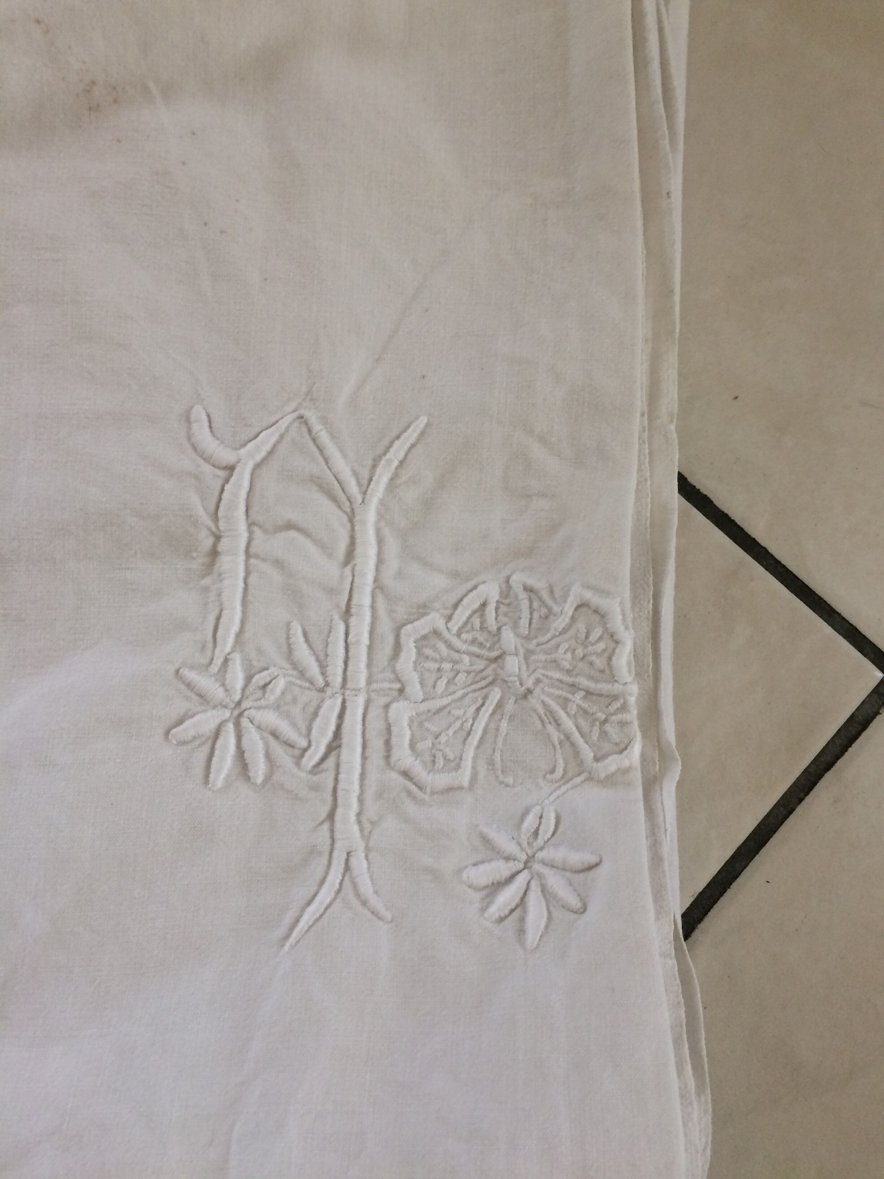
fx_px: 987
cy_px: 590
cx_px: 442
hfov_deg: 48.2
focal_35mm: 29
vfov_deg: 61.7
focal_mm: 4.15
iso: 50
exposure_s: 1/33
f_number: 2.2
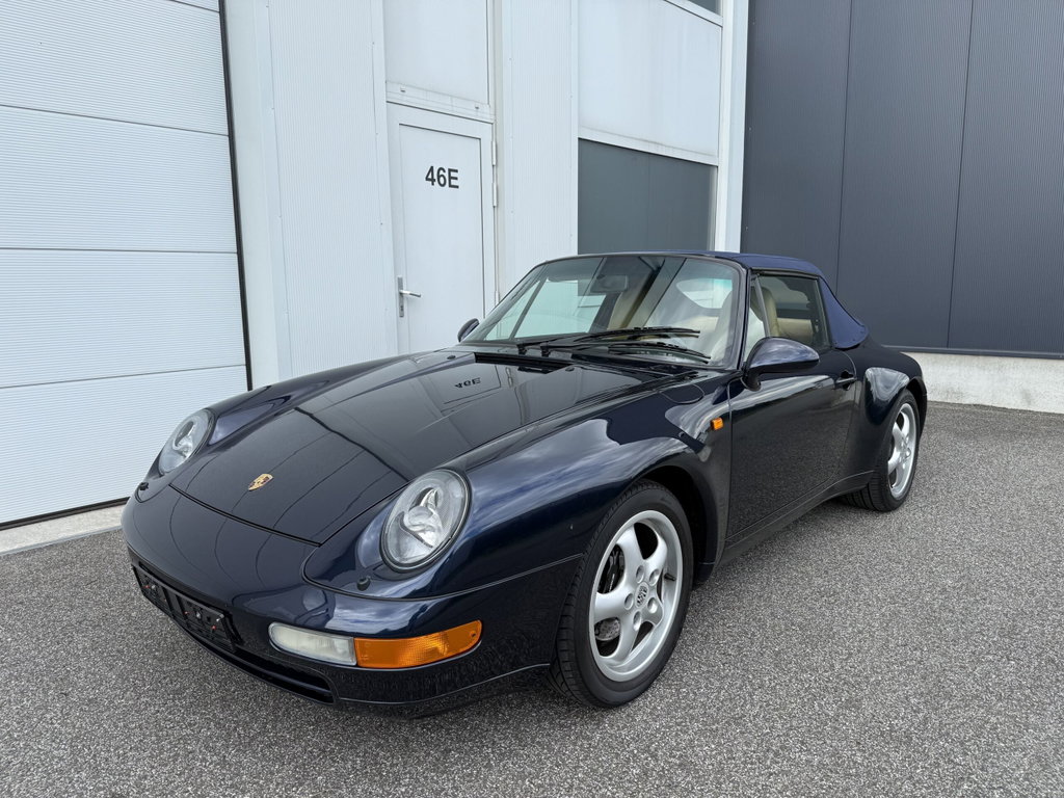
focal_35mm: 24
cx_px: 532
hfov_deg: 71.6
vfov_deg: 56.8
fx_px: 738
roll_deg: +0.1
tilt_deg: -8.7
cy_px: 399
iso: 80
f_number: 1.78
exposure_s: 1/1618
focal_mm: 6.76
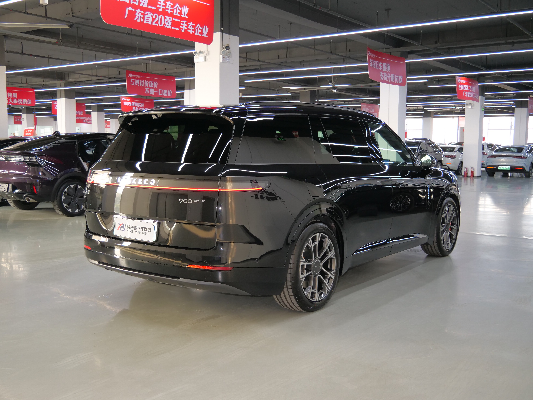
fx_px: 554
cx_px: 266
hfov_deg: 51.4
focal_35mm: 36
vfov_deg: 39.7
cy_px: 200
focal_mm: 18
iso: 800
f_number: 3.9
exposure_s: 1/50
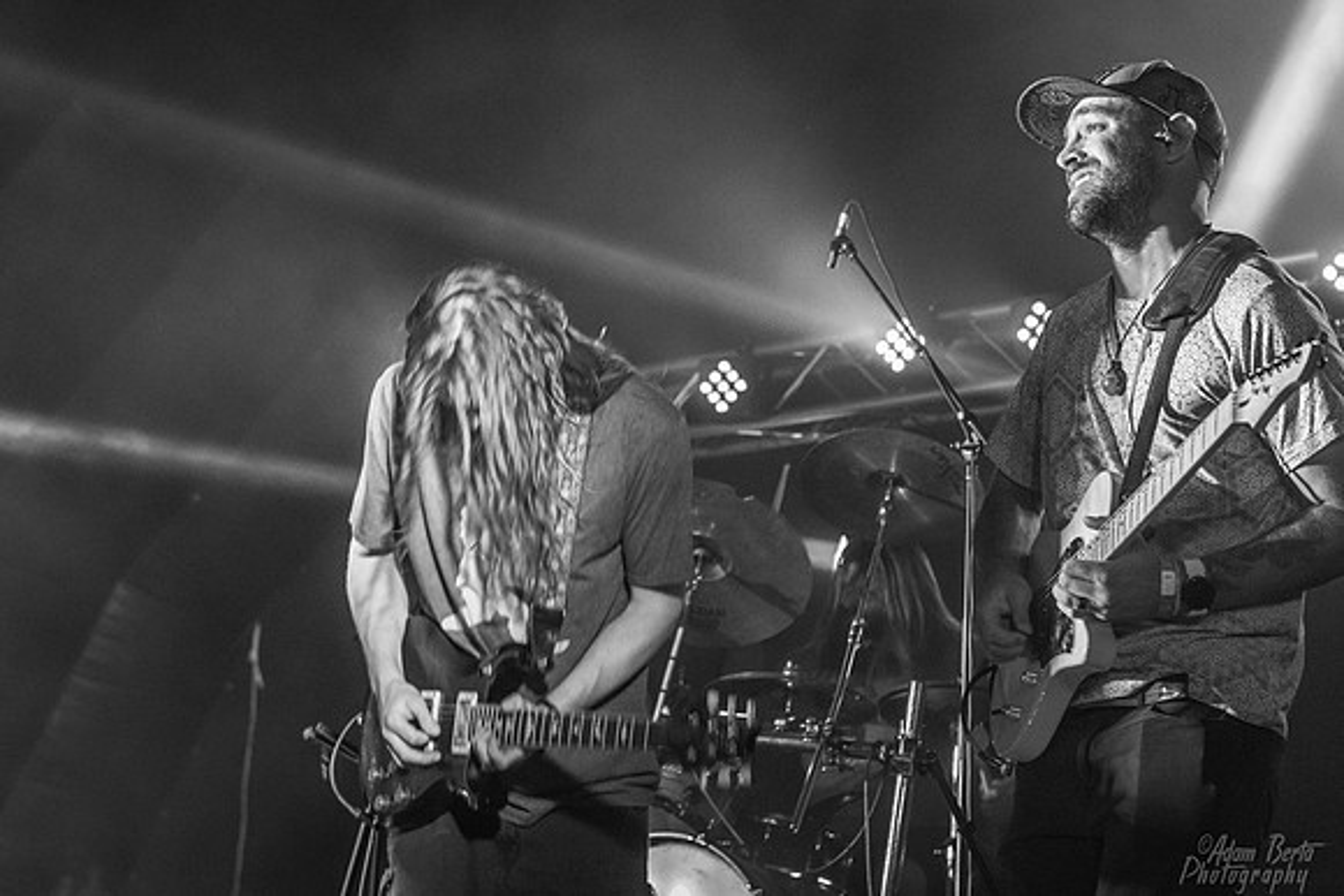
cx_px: 672
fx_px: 2614
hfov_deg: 28.8
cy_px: 448
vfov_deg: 19.5
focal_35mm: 70
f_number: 5.6
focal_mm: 70
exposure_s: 1/80
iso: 6400
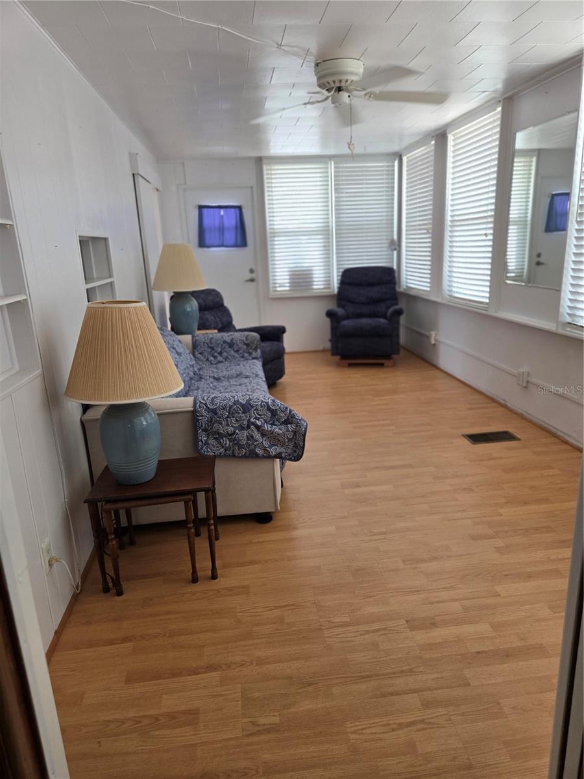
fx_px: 517
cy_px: 390
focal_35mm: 23
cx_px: 292
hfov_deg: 58.9
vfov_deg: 73.9
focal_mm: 5.4
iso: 64
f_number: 1.8
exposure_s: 1/120
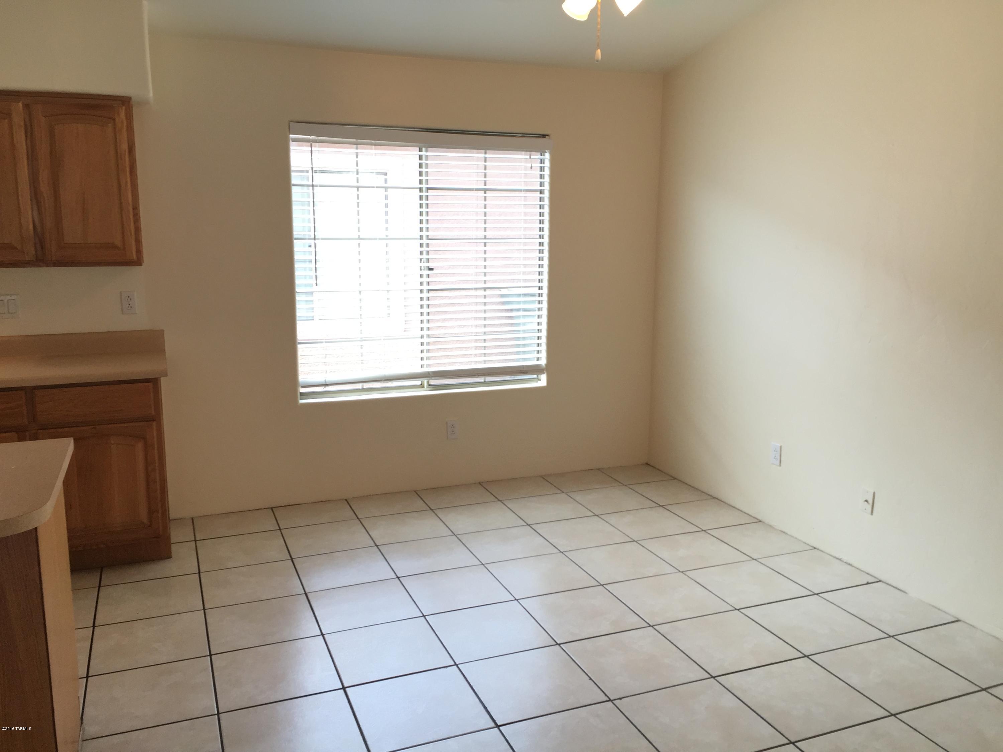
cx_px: 502
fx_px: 840
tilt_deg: -10.4
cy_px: 376
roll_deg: -1.0
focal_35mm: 29
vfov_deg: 48.2
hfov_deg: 61.7
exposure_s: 1/60
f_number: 2.2
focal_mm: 4.15
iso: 40
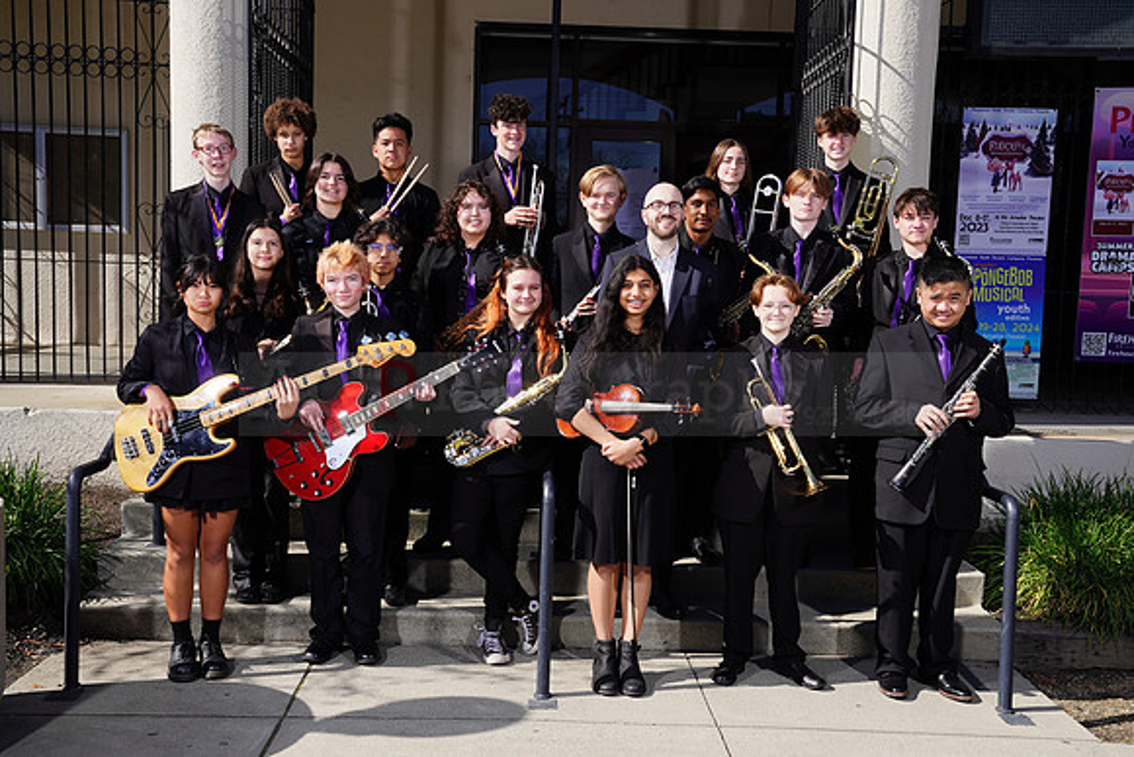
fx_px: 1197
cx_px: 567
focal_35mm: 38
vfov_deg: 35.1
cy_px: 378
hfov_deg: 50.7
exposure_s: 1/250
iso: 100
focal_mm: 38
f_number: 10
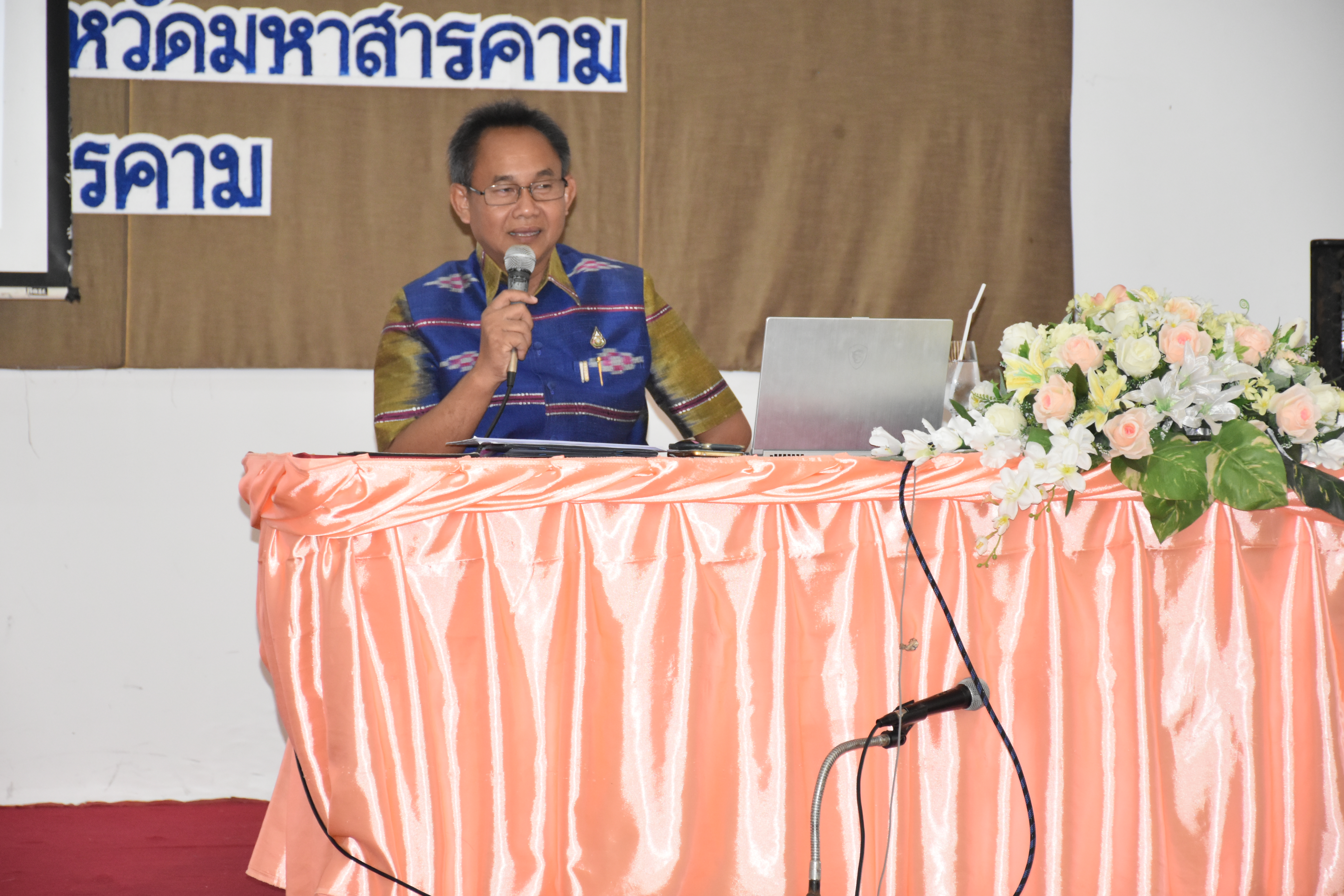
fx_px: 5040
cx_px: 672
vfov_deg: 10.2
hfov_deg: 15.2
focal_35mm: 135
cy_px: 448
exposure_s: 1/60
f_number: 5.3
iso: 1600
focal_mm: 90
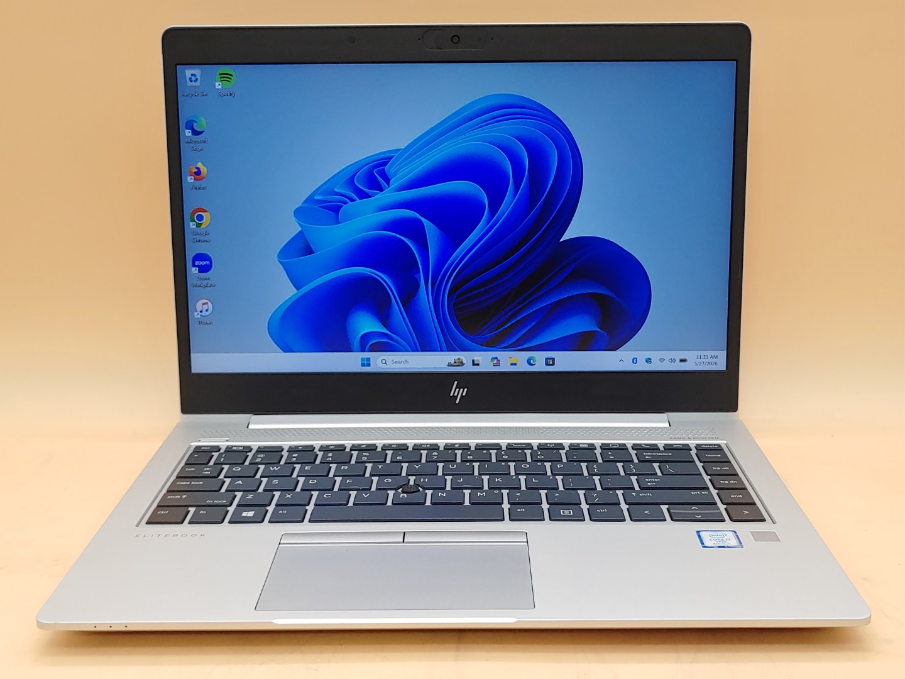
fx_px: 1072
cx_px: 452
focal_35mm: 41
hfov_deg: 45.8
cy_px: 340
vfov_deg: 35.1
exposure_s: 1/120
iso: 50
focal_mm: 4.36
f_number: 1.8
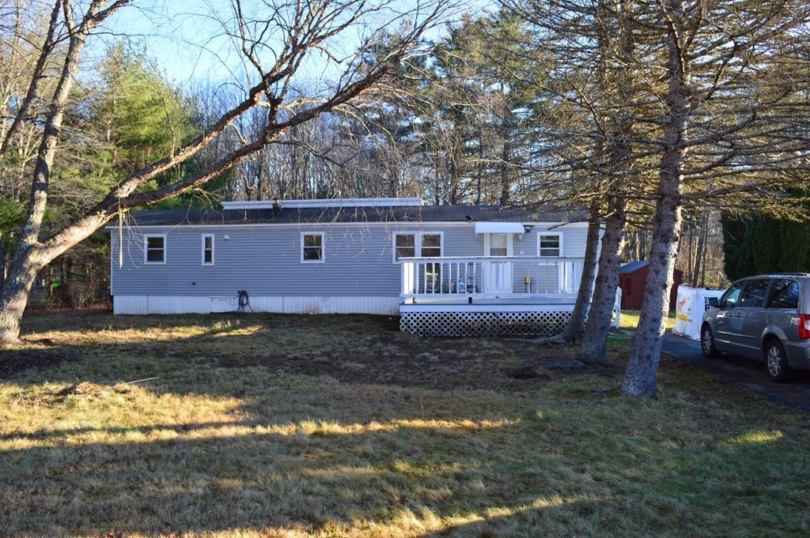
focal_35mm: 27
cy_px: 269
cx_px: 405
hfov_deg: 67.4
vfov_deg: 47.9
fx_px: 607
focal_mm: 18
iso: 400
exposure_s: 1/100
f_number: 9
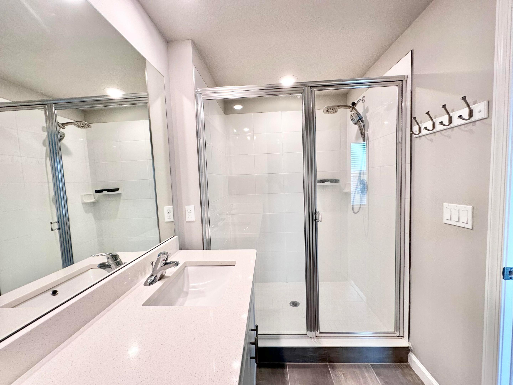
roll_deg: +2.5
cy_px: 192
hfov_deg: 102.1
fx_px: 207
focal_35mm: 14
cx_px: 256
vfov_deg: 85.7
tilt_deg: -2.7
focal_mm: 2.22
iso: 100
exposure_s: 1/120
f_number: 2.2
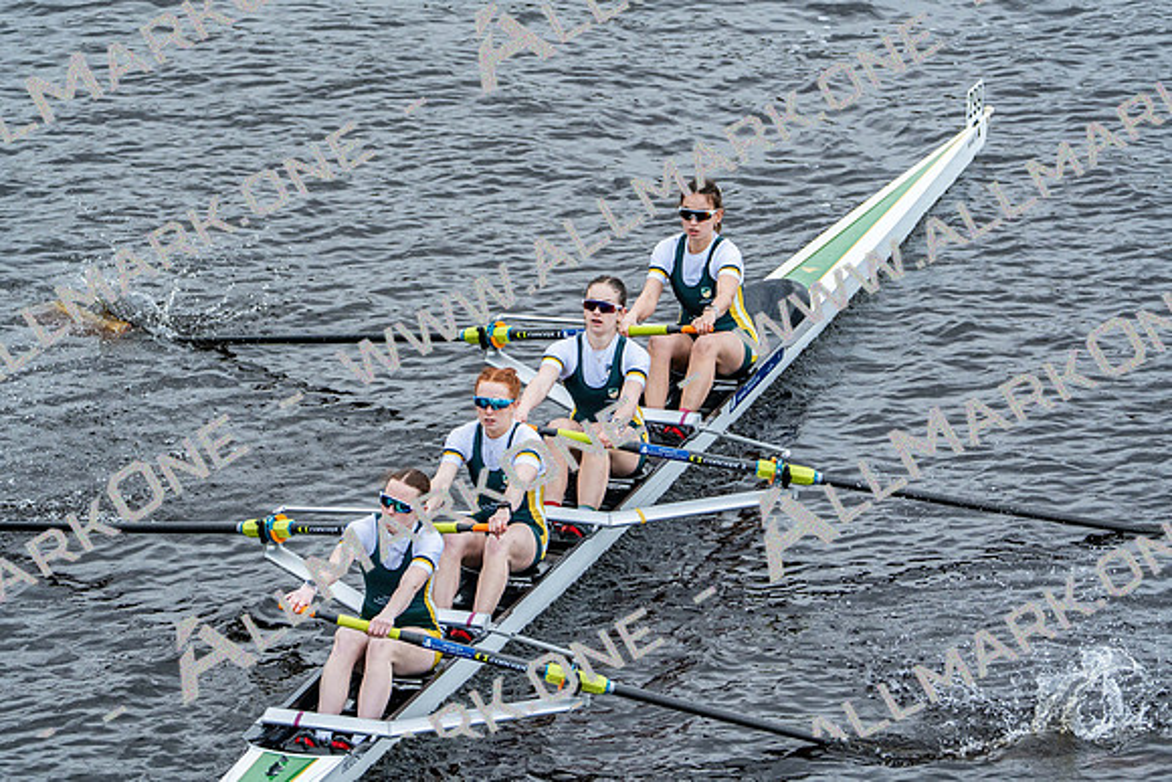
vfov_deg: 4.3
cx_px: 586
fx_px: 10452
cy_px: 391
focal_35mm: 321
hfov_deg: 6.4
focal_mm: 321
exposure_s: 1/1250
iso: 1600
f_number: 6.3
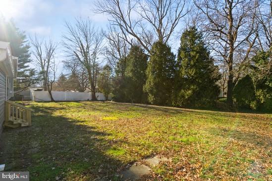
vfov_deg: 73.7
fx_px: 121
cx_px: 136
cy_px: 90
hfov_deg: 96.7
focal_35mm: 16
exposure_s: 1/200
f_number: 11
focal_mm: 16
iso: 320
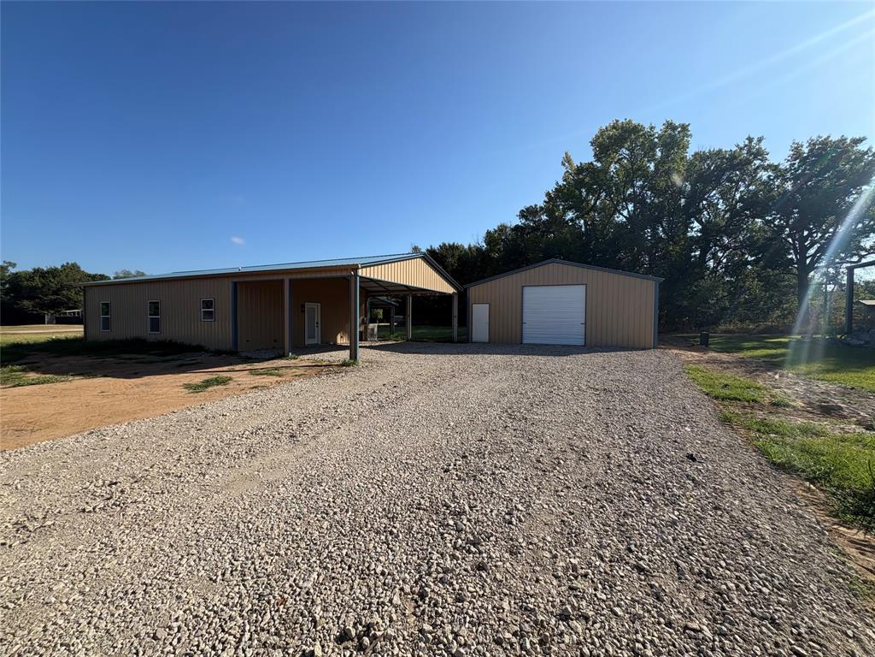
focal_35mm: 14
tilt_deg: +5.4
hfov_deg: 102.1
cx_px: 438
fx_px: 354
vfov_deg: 85.7
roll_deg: -2.4
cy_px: 328
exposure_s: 1/1637
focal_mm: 2.22
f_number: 2.2
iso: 50
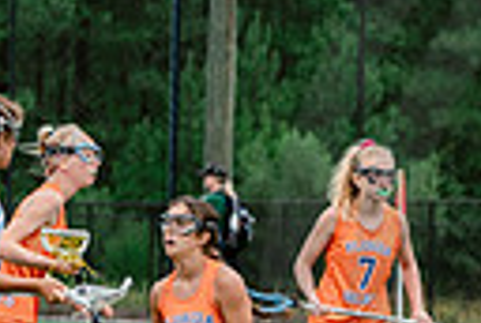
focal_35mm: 587
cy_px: 347
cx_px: 924
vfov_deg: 2.4
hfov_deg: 3.5
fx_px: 7861
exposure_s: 1/320
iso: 250
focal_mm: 130
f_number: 4.5
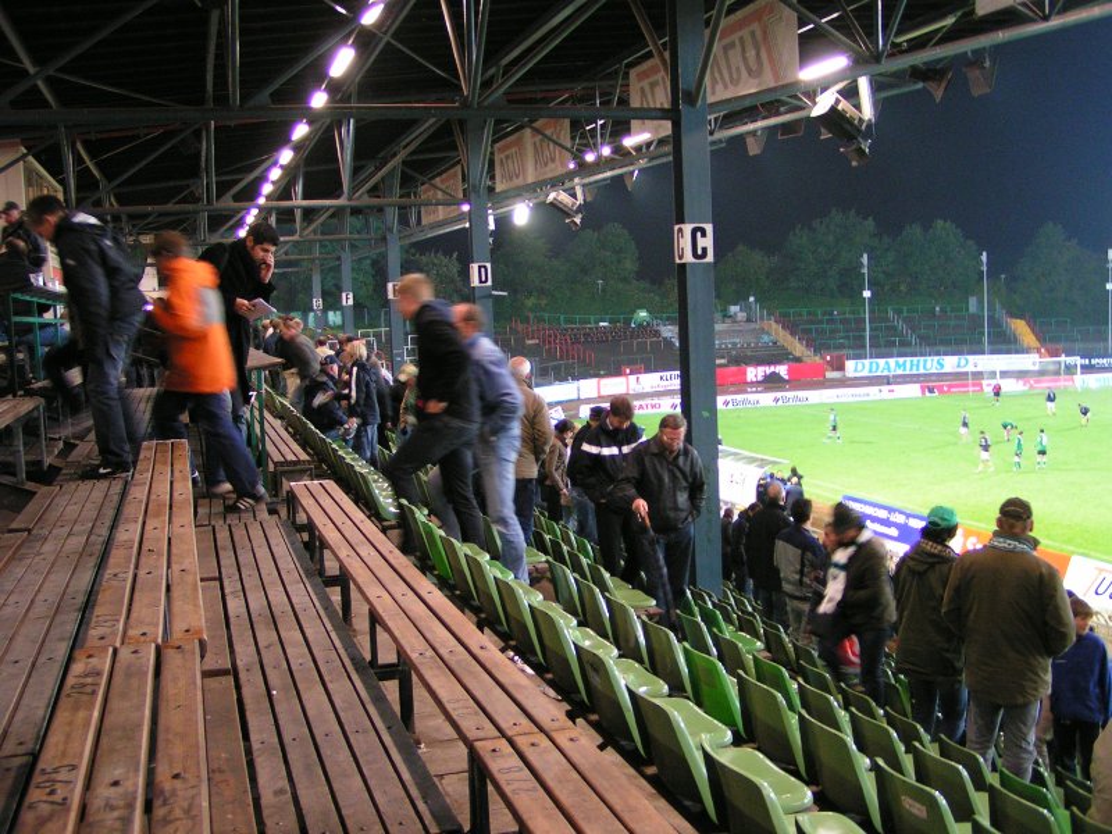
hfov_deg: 49.0
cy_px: 417
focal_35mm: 38
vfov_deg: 37.7
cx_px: 556
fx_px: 1221
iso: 200
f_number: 2.8
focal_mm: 5.8
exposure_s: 1/10
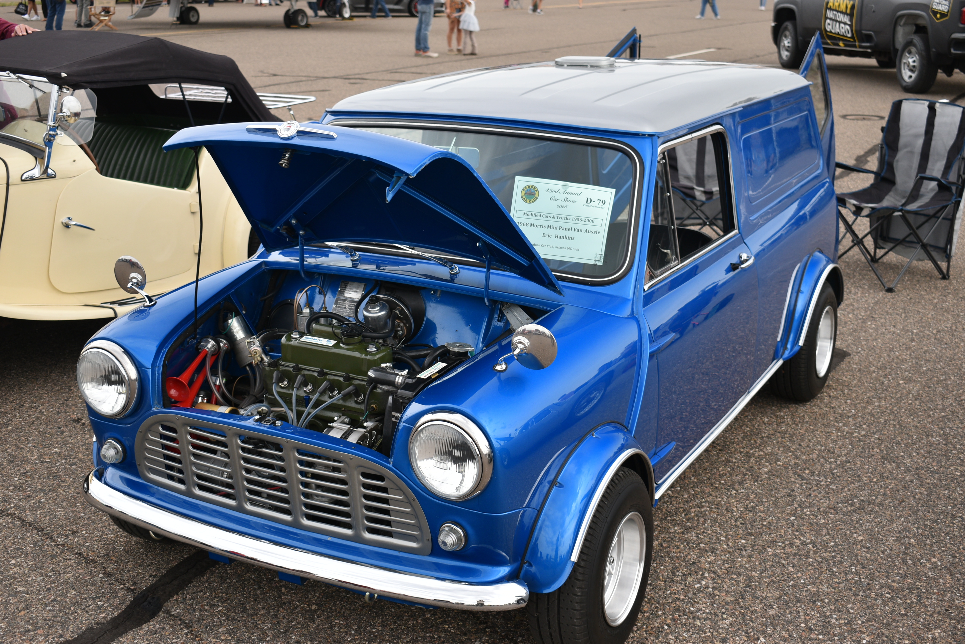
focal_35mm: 45
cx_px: 482
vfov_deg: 29.9
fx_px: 1206
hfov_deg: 43.6
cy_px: 322
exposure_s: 1/250
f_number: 5
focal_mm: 30
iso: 180
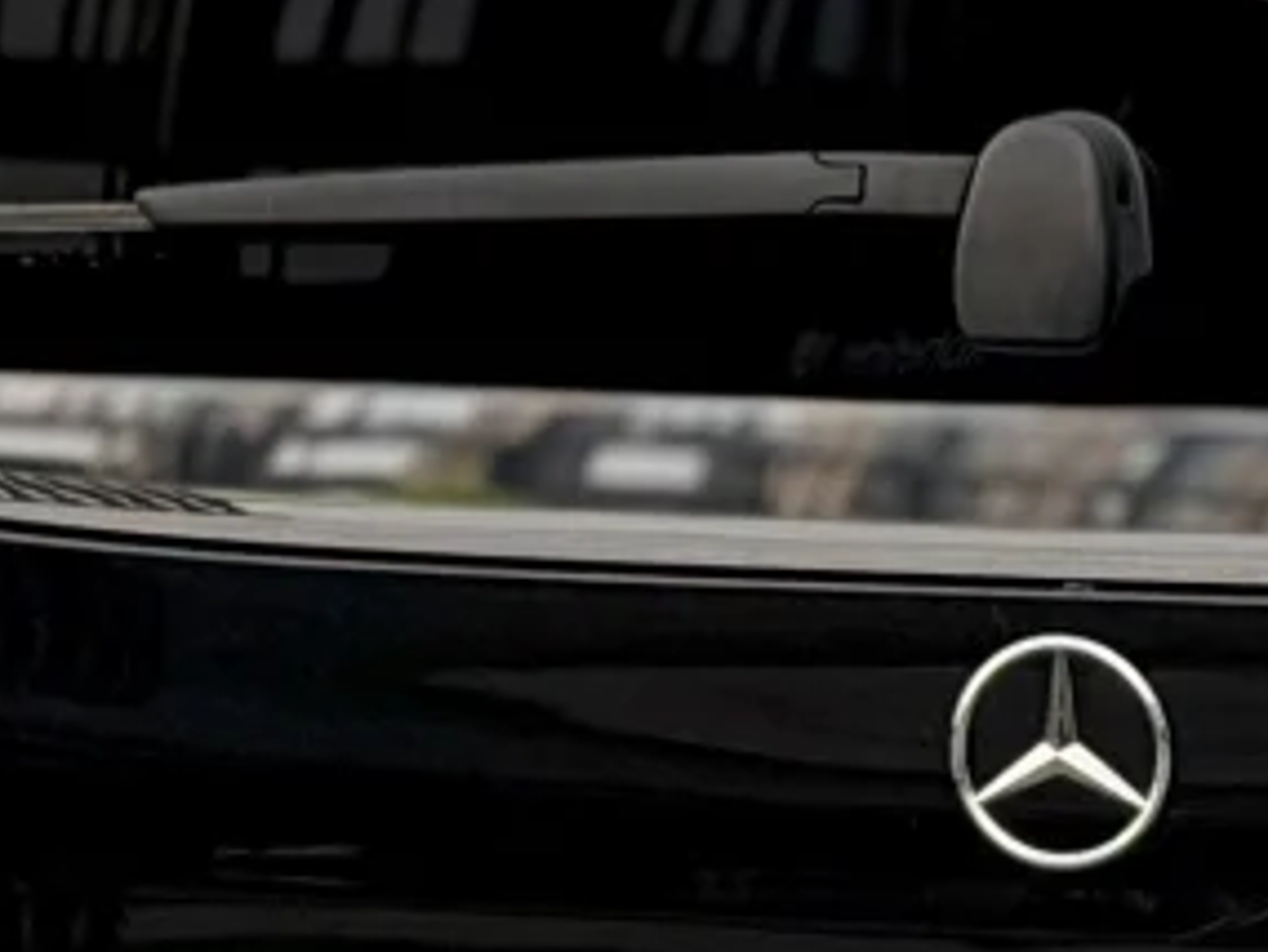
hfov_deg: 6.1
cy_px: 623
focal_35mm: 323
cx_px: 1918
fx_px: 11837
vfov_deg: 4.6
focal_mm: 6.76
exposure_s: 1/197
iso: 160
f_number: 1.78
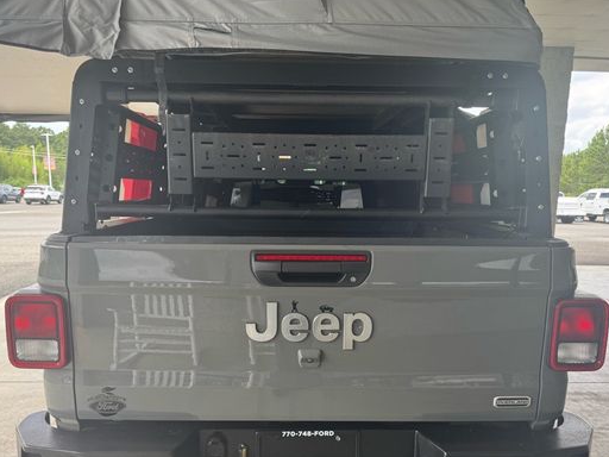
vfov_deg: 46.5
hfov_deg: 60.0
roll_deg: -0.9
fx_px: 528
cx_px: 299
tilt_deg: -11.6
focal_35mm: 30
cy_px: 280
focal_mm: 6.76
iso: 64
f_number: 1.78
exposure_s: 1/223
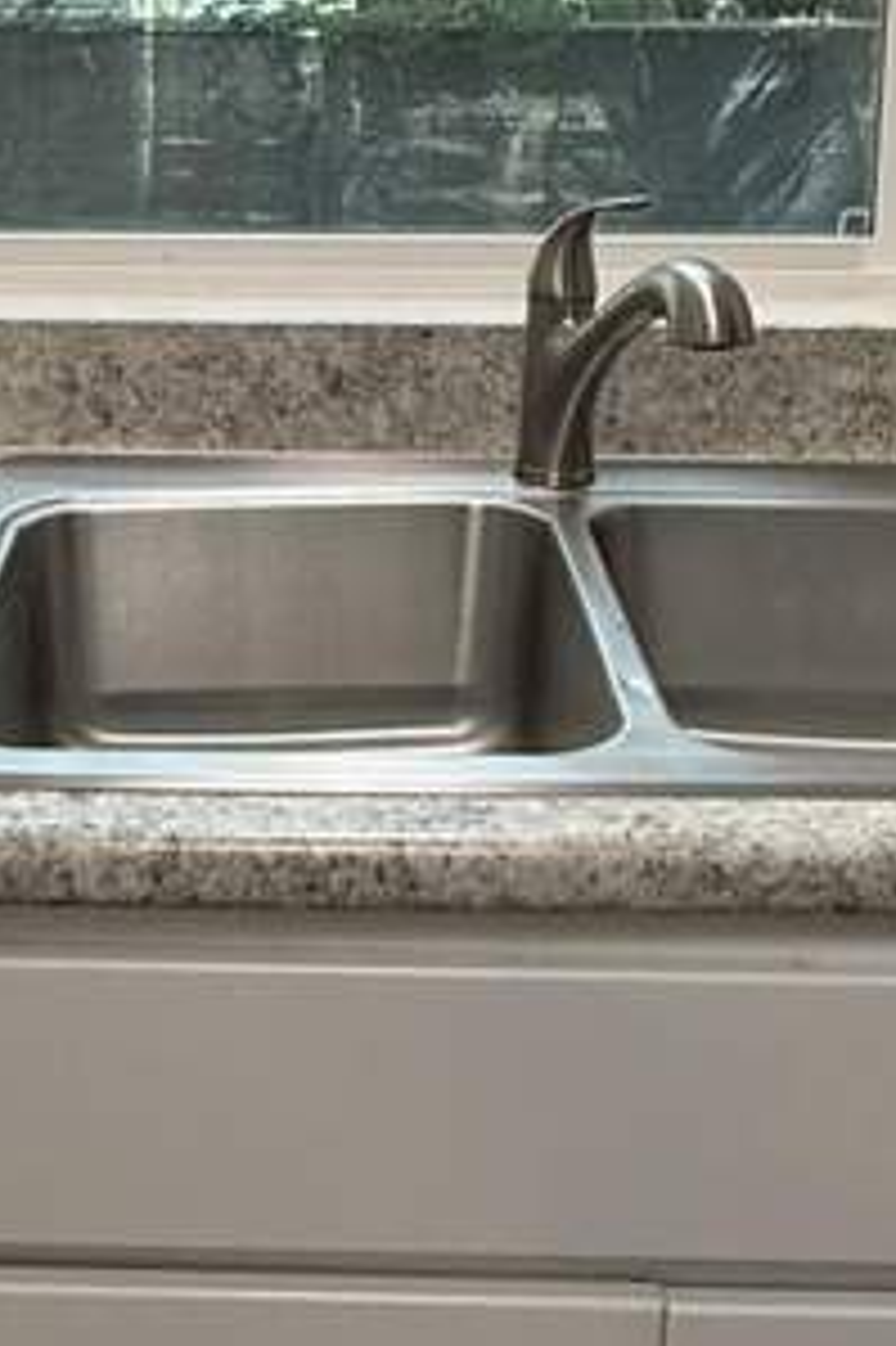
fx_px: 1943
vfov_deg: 37.1
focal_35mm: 52
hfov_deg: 25.8
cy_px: 306
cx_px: 270
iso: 160
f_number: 2.2
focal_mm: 2.22
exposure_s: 1/120
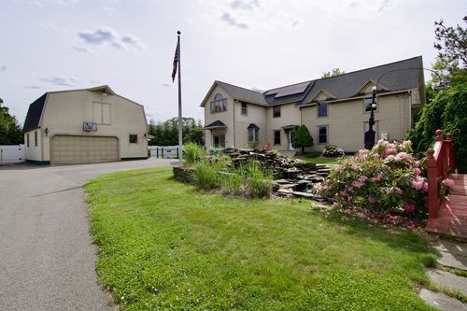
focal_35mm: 16
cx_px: 234
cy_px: 156
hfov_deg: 95.0
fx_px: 214
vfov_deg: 72.0
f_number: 11
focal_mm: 11
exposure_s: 1/200
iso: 100
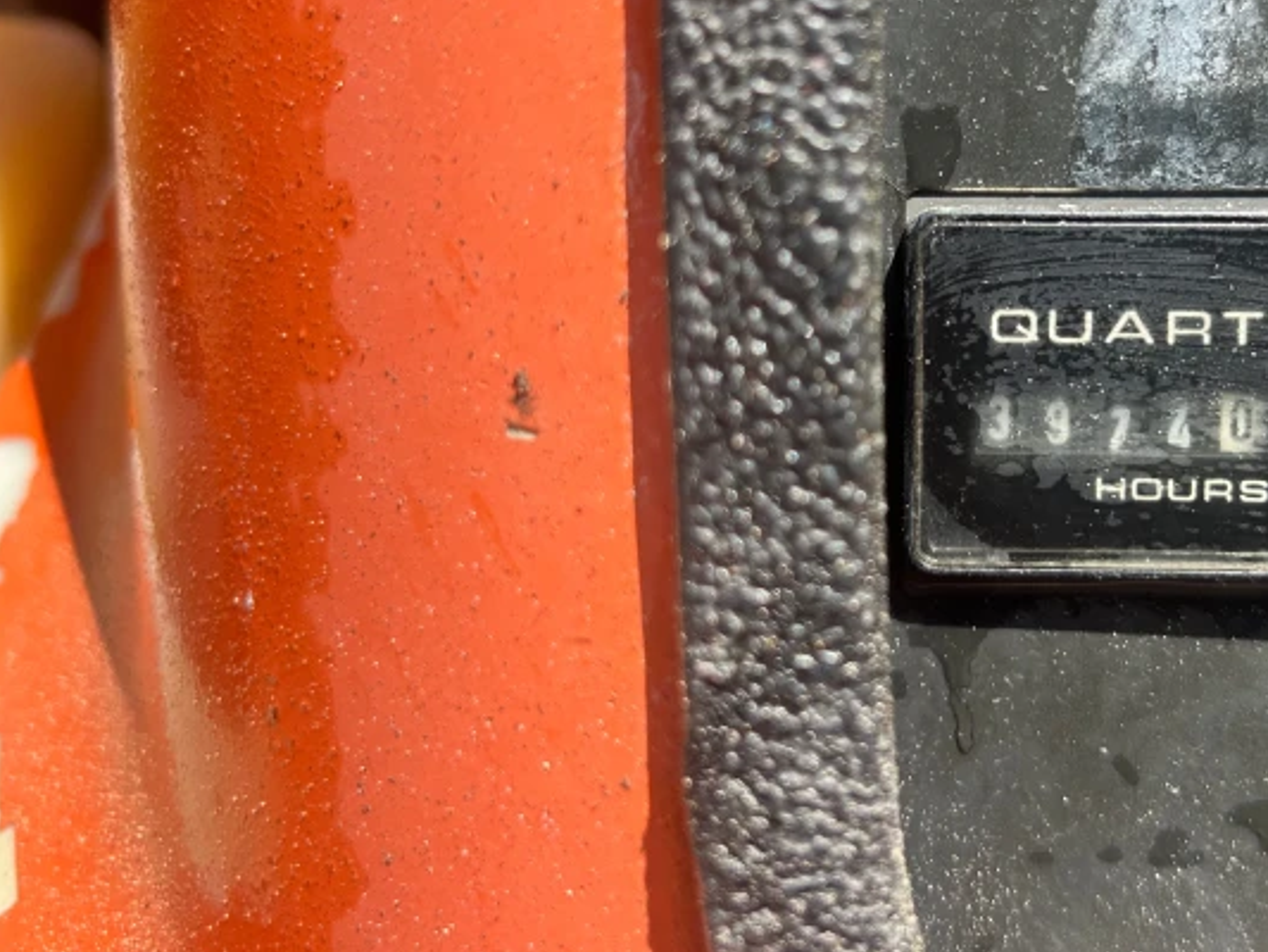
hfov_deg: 46.7
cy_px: 362
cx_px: 899
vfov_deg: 36.6
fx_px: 1429
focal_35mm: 39
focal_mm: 5.7
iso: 50
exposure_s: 1/1575
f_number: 1.5
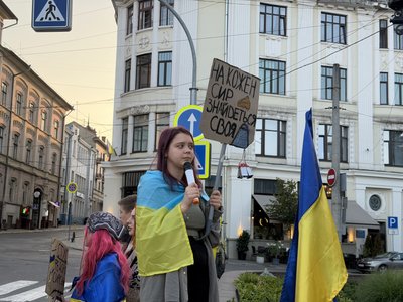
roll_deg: -1.5
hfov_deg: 39.7
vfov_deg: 30.3
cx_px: 202
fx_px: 559
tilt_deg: +9.2
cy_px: 151
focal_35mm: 48
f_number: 1.78
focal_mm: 6.76
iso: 80
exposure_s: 1/455
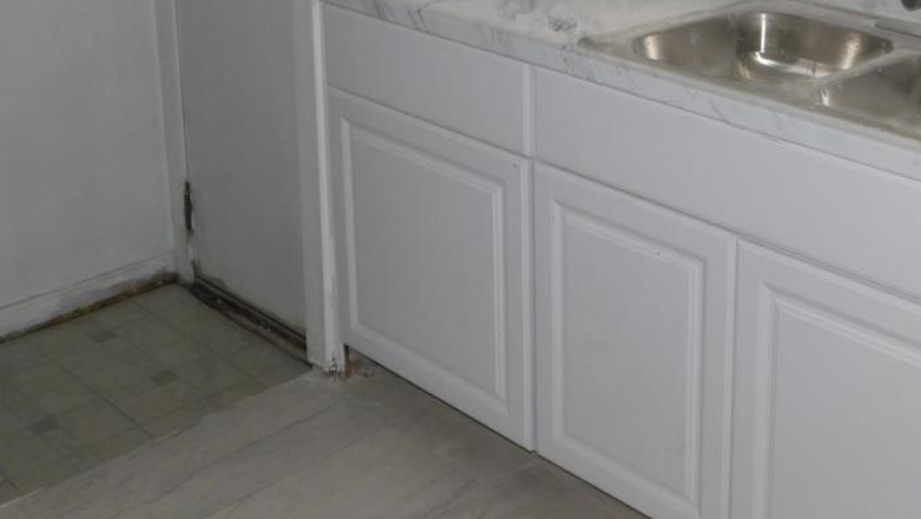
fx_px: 1417
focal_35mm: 58
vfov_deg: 20.2
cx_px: 596
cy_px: 12
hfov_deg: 35.7
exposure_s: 1/30
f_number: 3.5
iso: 200
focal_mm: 6.3
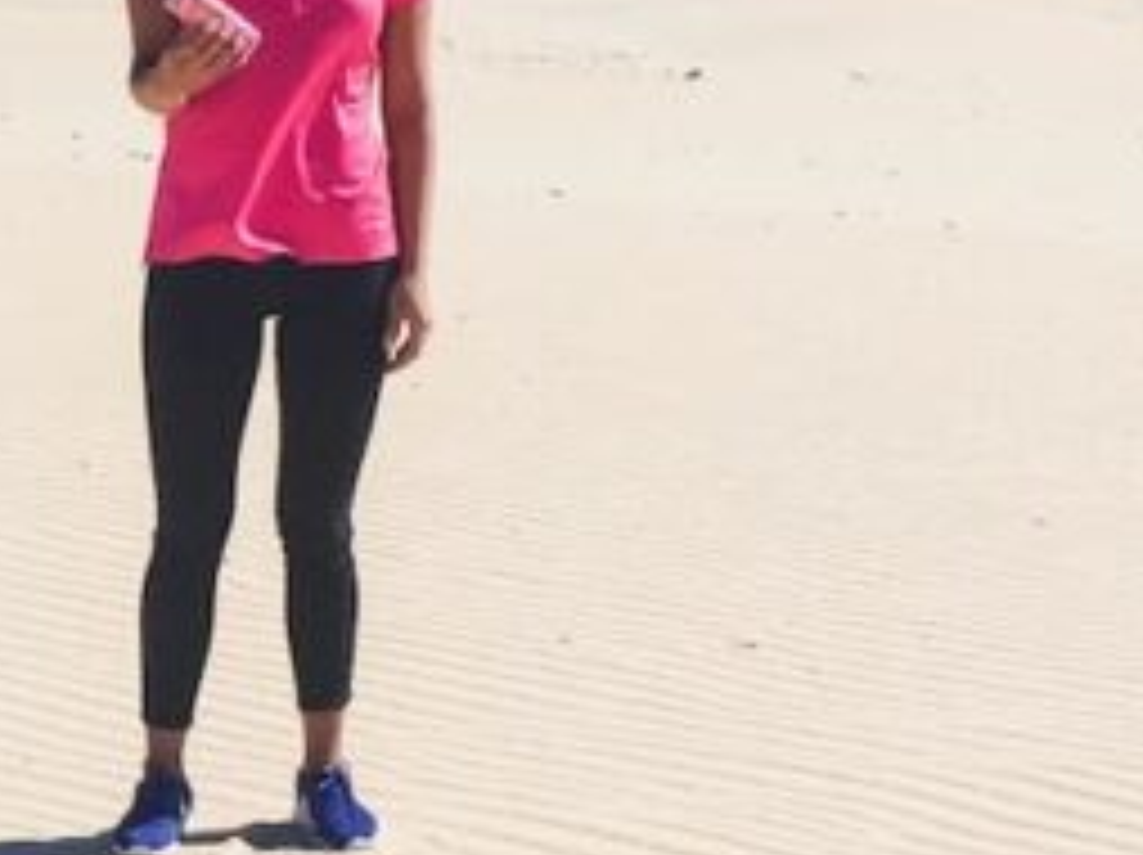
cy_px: 536
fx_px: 3860
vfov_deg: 12.6
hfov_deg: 16.5
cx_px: -36
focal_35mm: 117
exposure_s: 1/2331
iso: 25
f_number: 2.2
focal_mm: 4.15
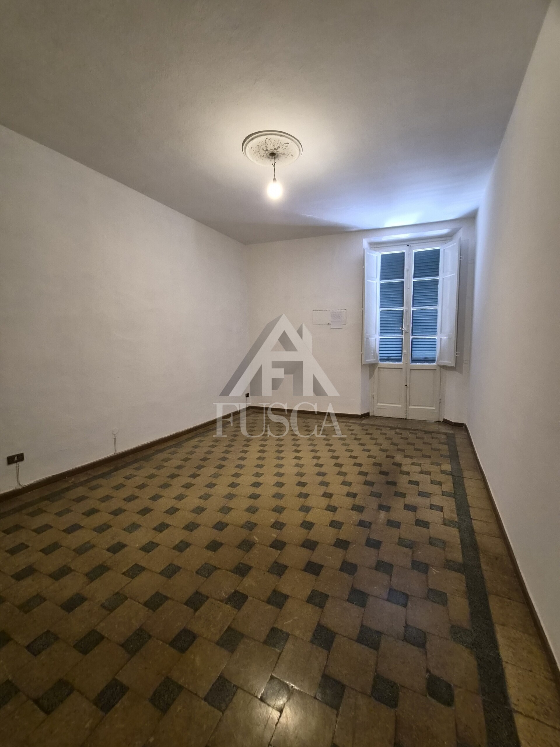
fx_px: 280
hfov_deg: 89.9
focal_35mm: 13
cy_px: 374
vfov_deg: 106.2
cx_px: 280
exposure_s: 1/50
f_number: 2.2
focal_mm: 2.2
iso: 640
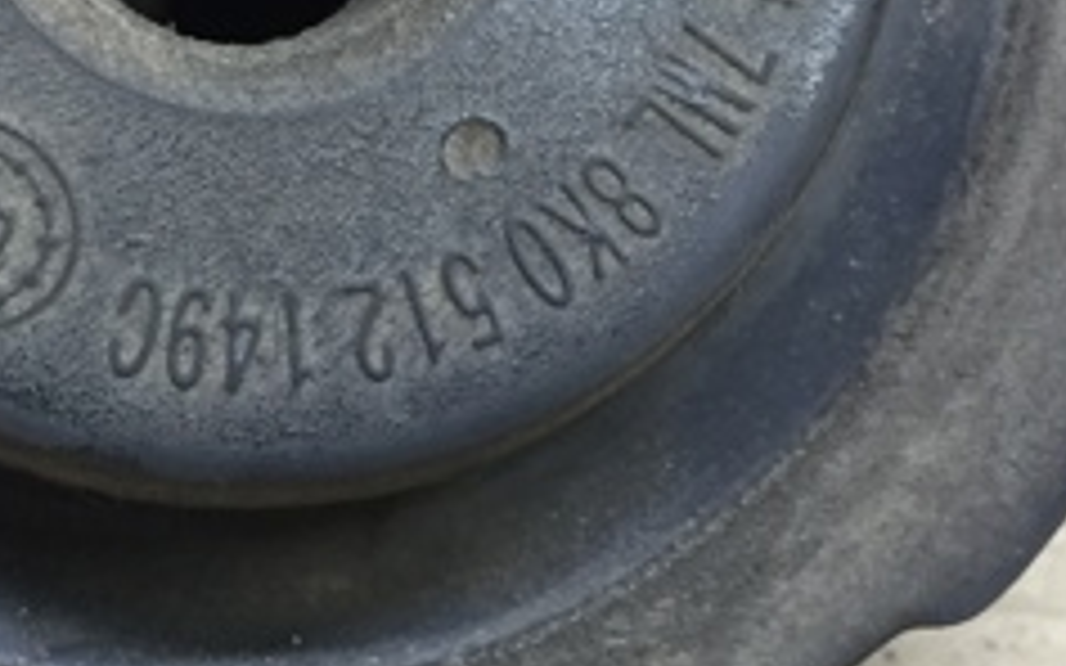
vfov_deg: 15.7
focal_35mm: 83
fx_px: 2411
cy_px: 338
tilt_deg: -44.2
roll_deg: +2.8
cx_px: 193
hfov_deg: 24.5
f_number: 2.2
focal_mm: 4.15
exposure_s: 1/33
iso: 160
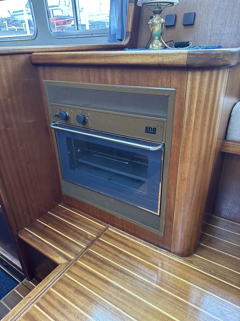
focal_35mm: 24
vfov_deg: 71.6
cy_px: 160
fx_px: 222
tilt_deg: -25.3
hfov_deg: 56.8
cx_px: 120
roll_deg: +2.5
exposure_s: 1/60
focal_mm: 6.86
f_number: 1.78
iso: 640
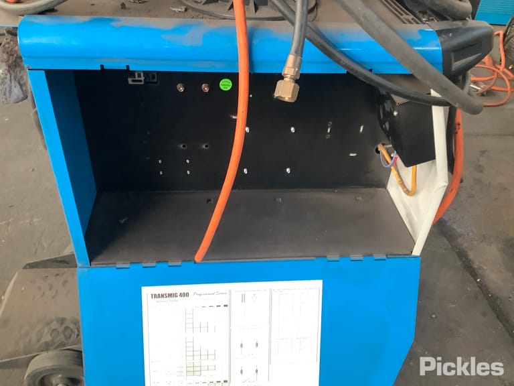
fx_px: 460
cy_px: 193
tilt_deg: -37.1
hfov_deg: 58.4
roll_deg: -2.2
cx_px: 257
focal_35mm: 31
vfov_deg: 45.4
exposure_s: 1/50
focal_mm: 3.3
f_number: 2.4
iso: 250
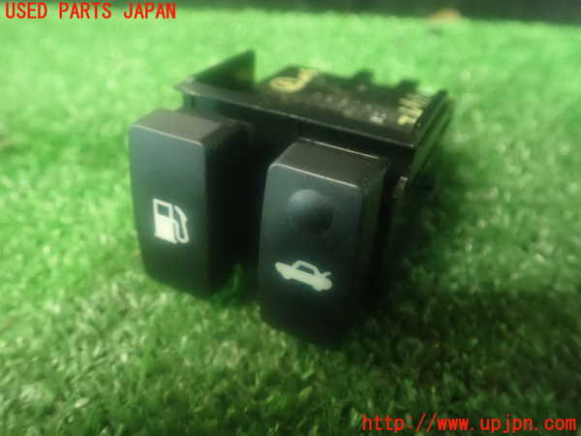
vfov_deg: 46.8
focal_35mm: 30
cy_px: 218
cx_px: 290
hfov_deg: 60.0
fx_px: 504
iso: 1600
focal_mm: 5.5
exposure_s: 1/20
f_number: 2.3
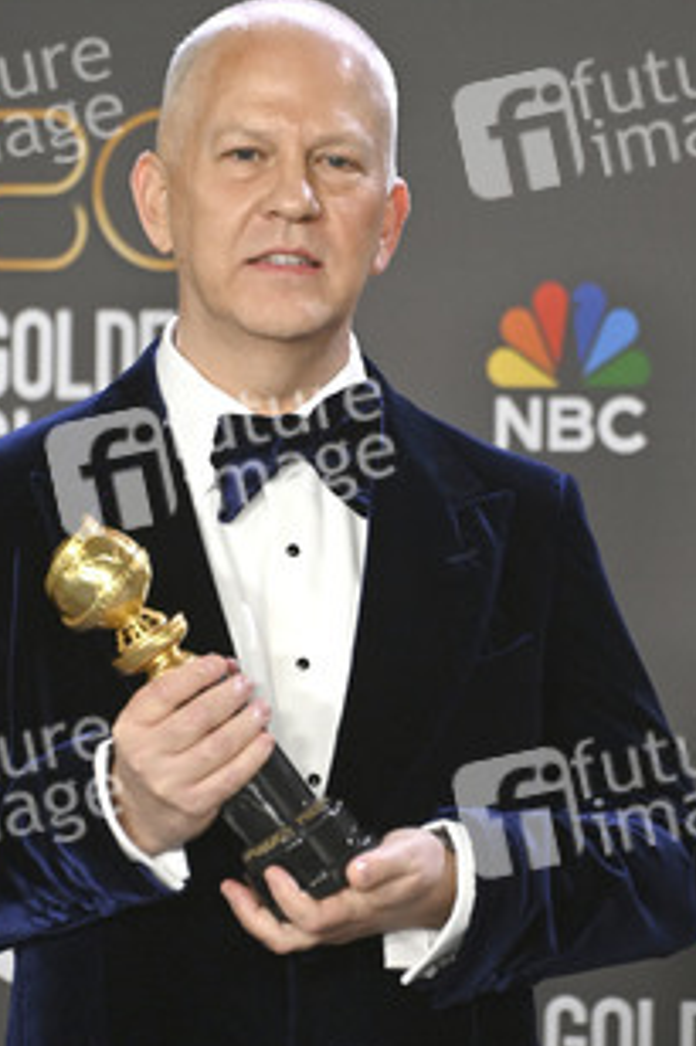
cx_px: 319
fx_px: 8303
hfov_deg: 4.8
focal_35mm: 286
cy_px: 628
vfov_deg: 7.2
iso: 6400
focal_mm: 220
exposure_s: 1/500
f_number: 5.6
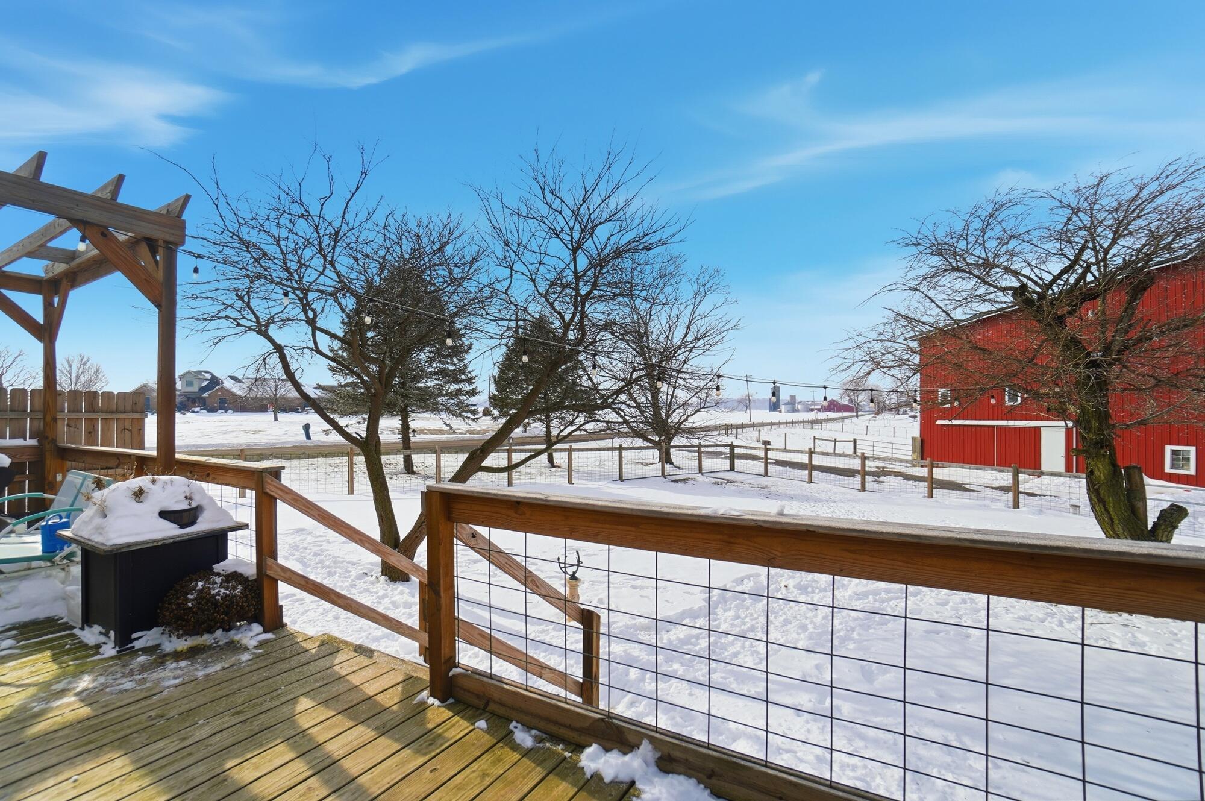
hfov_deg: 100.4
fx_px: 502
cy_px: 400
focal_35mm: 15
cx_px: 602
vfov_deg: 77.2
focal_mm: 10
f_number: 4
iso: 100
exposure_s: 1/4000
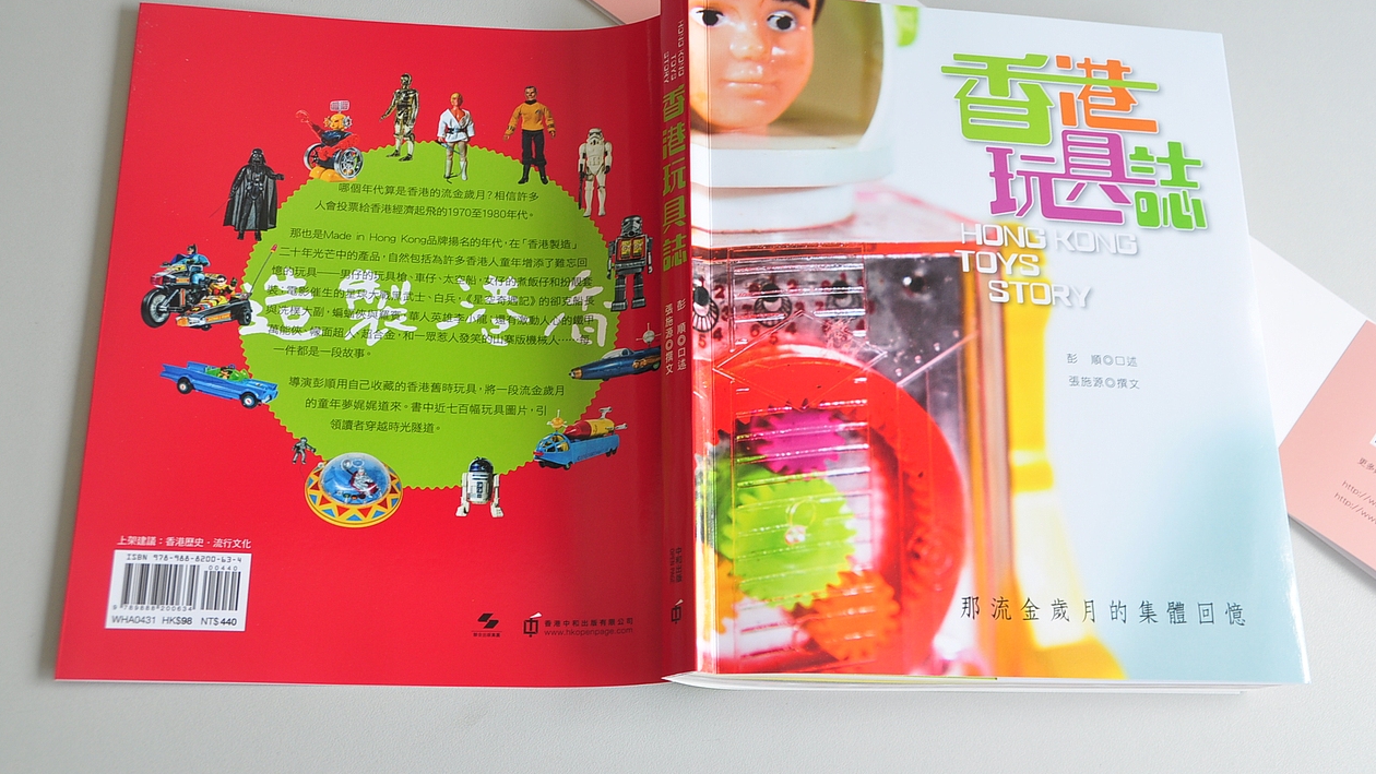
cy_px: 338
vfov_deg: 23.5
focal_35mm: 51
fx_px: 1861
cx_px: 689
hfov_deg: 40.6
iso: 200
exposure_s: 1/60
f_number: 8
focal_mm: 32
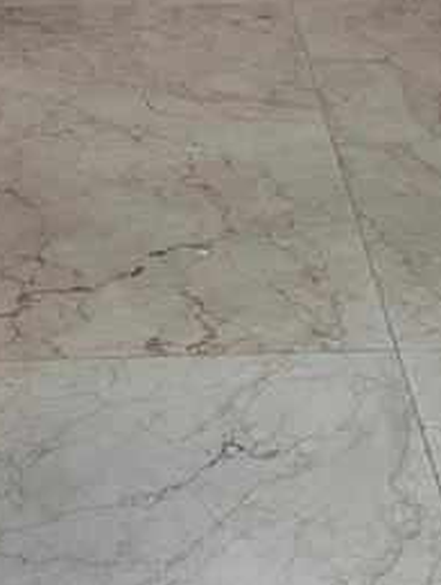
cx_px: 226
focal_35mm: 111
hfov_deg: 13.4
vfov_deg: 16.2
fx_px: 1881
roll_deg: -1.4
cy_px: -291
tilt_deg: -12.5
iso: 160
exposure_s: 1/220
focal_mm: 6.76
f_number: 1.78
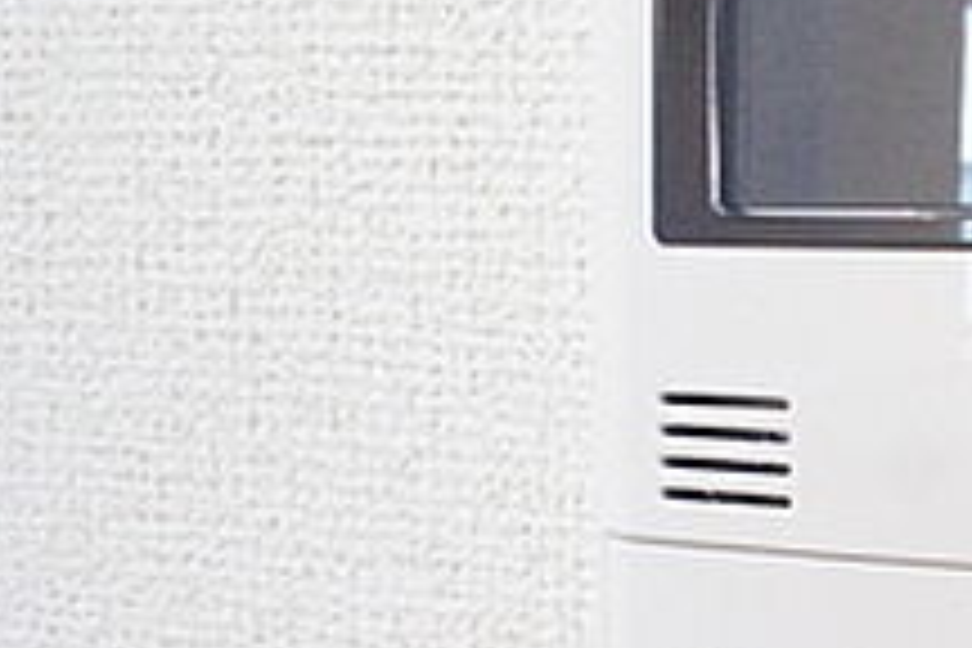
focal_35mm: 71
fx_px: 1917
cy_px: 416
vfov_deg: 19.1
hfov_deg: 24.1
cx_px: 1341
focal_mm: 16
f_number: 6.3
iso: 6400
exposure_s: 1/125
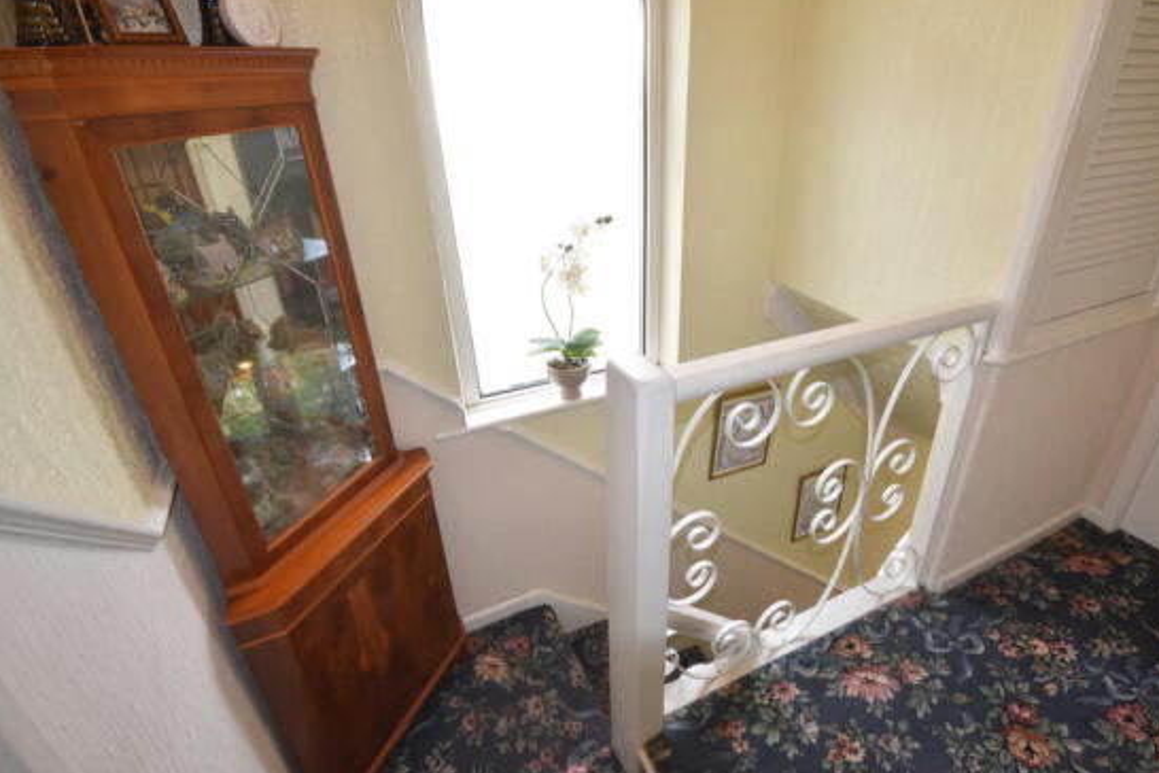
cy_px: 371
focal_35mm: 18
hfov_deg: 89.5
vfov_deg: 67.4
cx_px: 659
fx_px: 579
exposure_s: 1/200
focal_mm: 10
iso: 800
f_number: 4
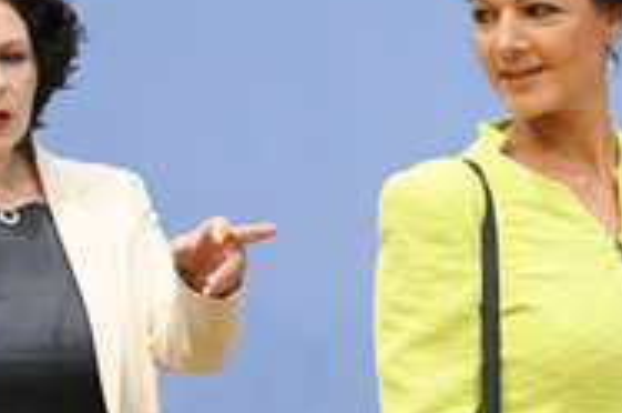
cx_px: 547
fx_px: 1501
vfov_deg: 15.5
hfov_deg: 22.9
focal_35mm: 87
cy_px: 343
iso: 5000
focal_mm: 36
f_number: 5.6
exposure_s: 1/400
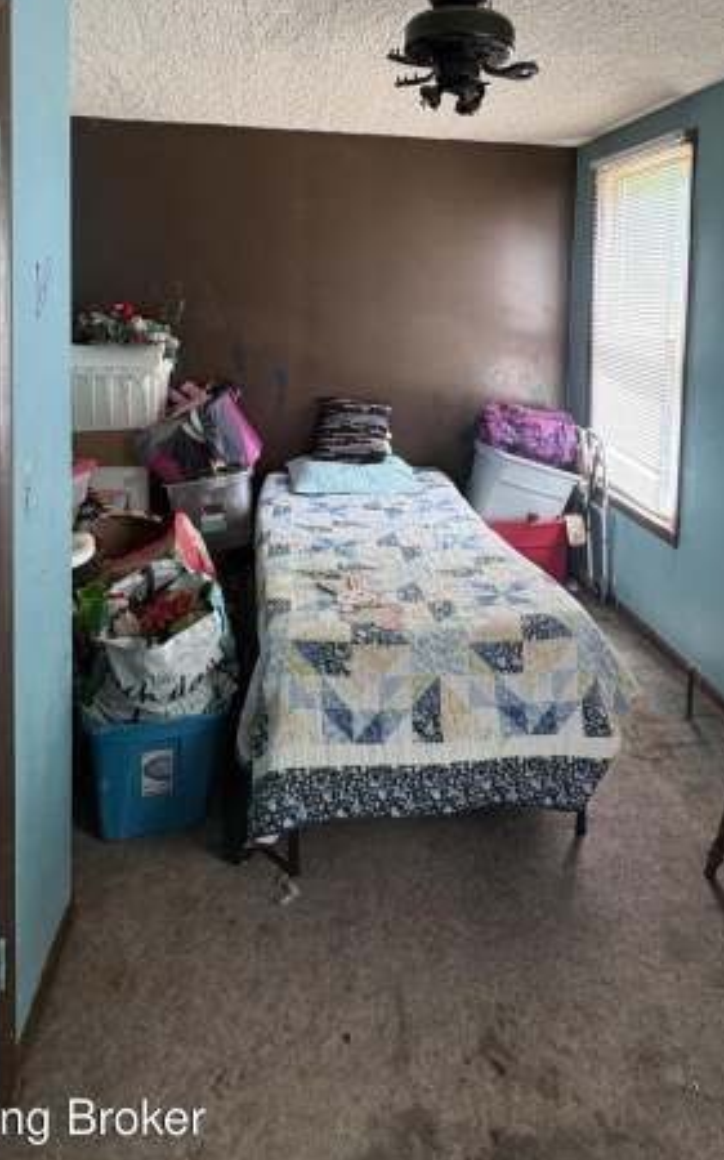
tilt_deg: -3.0
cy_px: 336
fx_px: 695
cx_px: 397
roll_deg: -1.1
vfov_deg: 75.6
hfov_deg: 54.9
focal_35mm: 22
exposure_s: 1/99
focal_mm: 2.22
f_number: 2.2
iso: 160
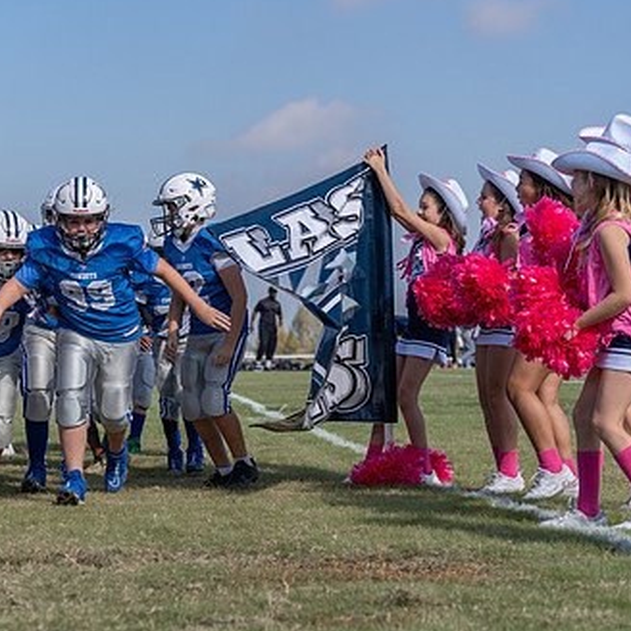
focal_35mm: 110
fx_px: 2269
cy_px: 328
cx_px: 142
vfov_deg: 15.8
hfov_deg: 15.7
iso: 125
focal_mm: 70
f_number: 4
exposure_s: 1/1600
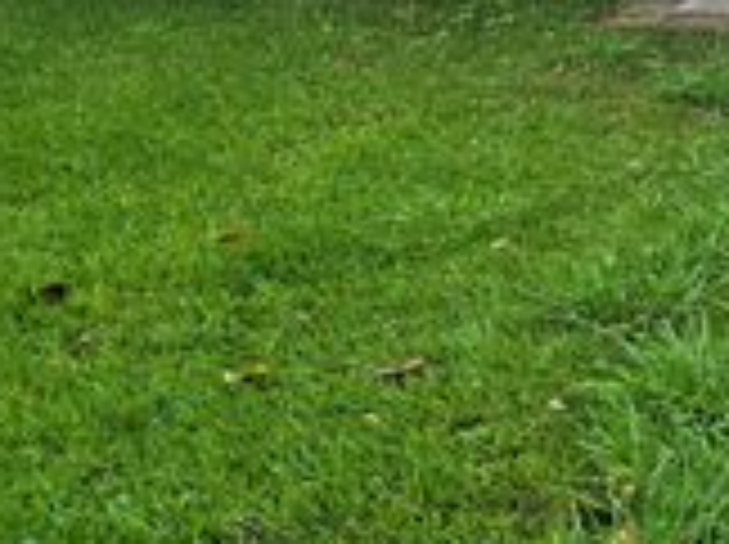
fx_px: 1493
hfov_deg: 22.4
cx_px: 1098
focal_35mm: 71
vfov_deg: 19.9
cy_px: -25
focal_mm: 6.3
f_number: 1.7
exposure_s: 1/180
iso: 32
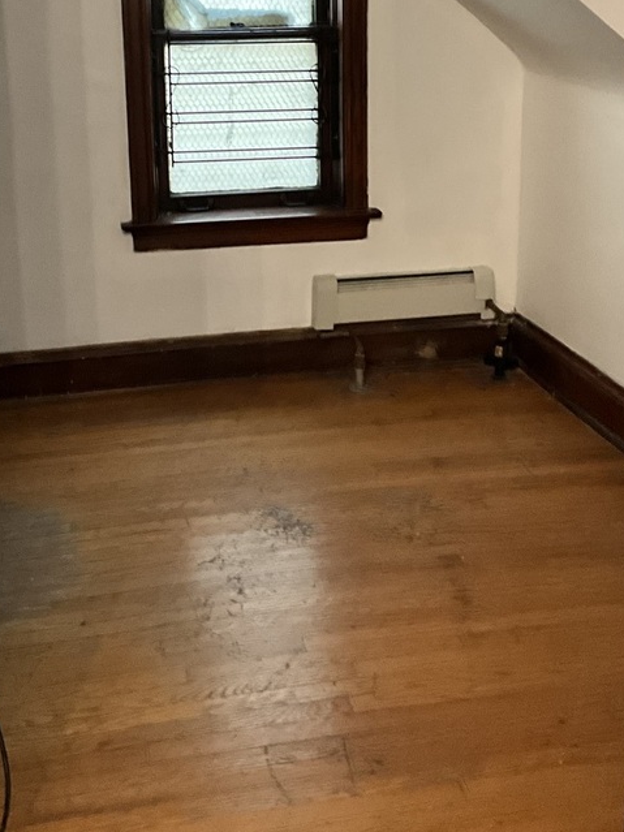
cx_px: 284
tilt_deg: -13.5
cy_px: 202
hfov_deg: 29.7
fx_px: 1178
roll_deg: +1.2
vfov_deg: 37.9
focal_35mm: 49
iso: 320
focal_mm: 3
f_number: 1.8
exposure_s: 1/30
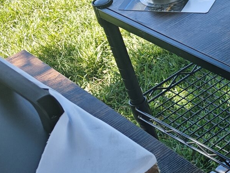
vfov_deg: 14.5
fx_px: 678
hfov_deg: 15.9
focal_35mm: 102
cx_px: 432
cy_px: 76
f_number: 1.8
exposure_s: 1/615
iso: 50
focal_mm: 5.59
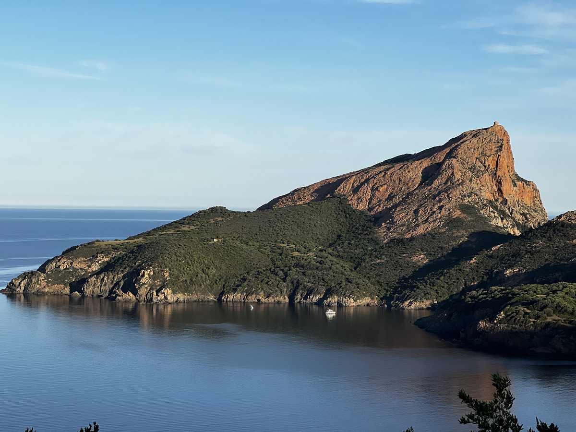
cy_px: 216
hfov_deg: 25.3
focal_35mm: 77
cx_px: 288
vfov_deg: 19.1
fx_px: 1281
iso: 32
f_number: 2.8
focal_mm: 9
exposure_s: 1/681
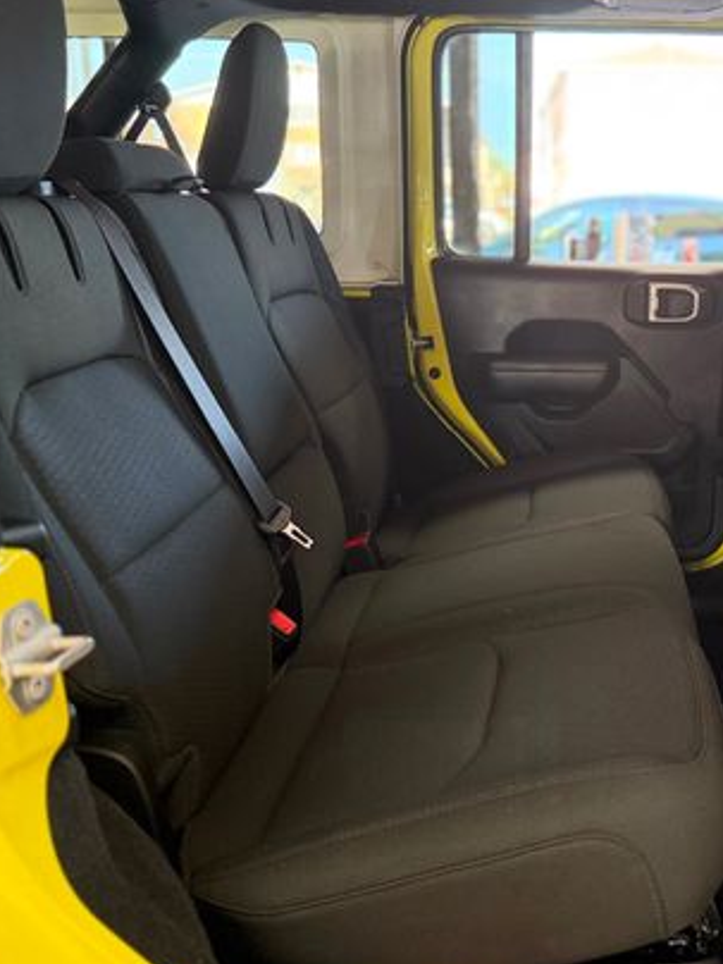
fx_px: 1058
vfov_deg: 49.0
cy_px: 456
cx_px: 534
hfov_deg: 36.9
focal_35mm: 38
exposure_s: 1/60
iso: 200
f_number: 1.78
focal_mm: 6.76
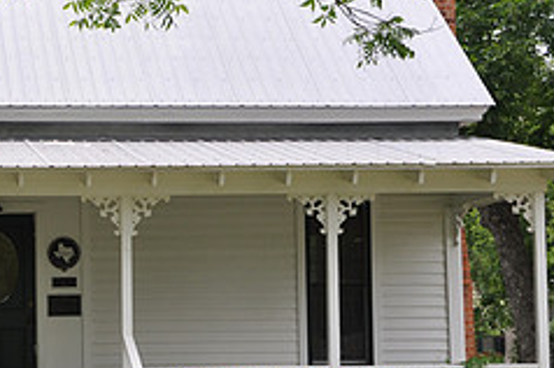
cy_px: 253
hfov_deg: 17.1
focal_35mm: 117
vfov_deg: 11.7
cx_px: 7
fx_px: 1798
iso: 200
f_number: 5.6
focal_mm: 32
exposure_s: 1/125
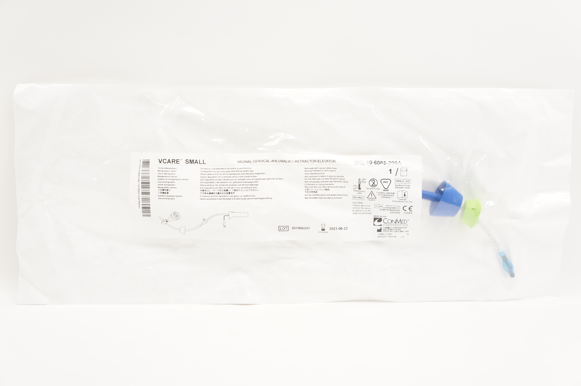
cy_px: 193
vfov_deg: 31.8
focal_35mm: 42
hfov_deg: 46.4
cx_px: 290
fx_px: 677
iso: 1600
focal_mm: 28
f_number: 5.6
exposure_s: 1/250
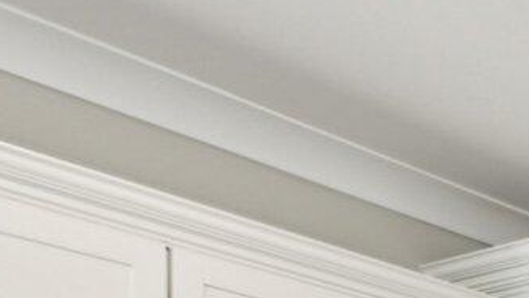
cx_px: 1022
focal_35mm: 90
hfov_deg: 17.7
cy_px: 708
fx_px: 1263
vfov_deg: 11.3
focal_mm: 14
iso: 200
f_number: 9
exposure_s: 1/20
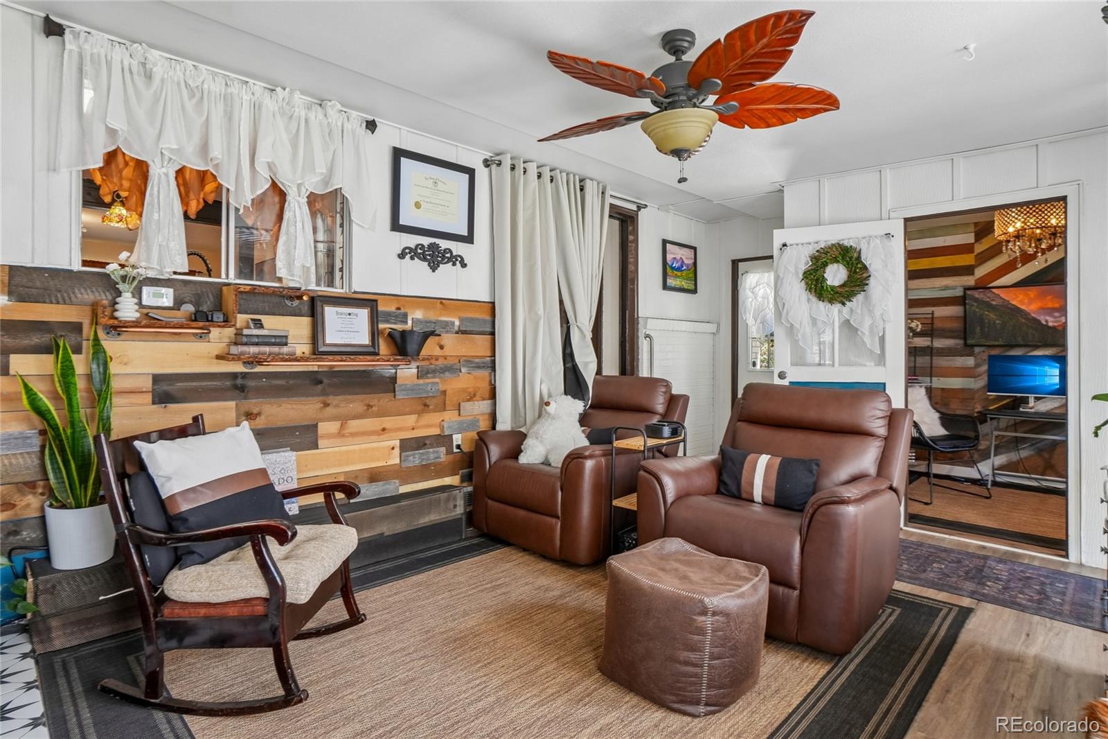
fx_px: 554
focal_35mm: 18
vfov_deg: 67.4
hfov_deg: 90.0
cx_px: 554
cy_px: 370
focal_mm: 12
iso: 400
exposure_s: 1/13
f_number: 8
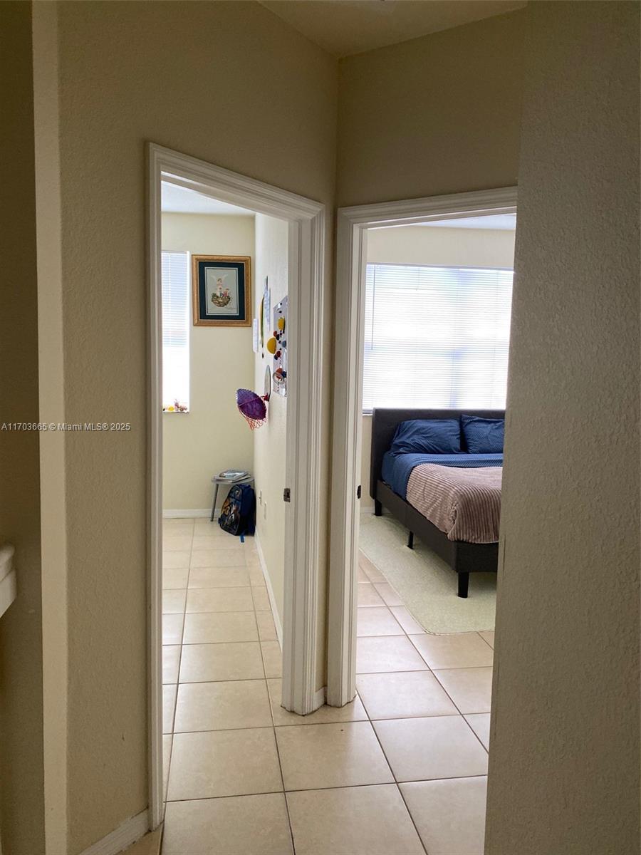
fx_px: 642
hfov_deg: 53.1
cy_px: 428
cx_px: 320
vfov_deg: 67.3
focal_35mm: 26
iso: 125
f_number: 1.8
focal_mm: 4.25
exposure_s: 1/63
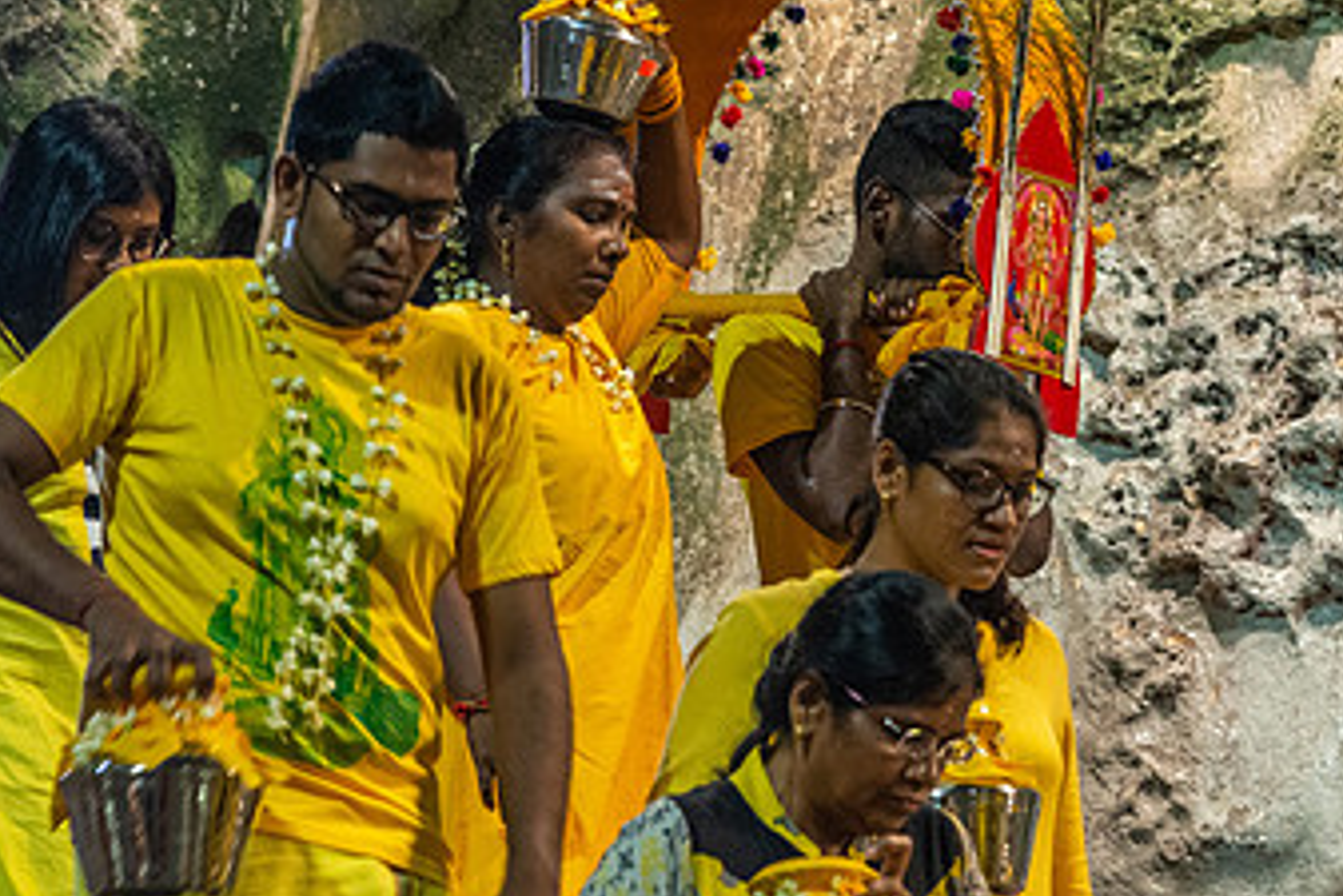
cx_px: 858
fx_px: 8509
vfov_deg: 6.0
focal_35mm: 228
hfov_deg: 9.0
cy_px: 325
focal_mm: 120
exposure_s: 1/90
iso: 3200
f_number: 6.7
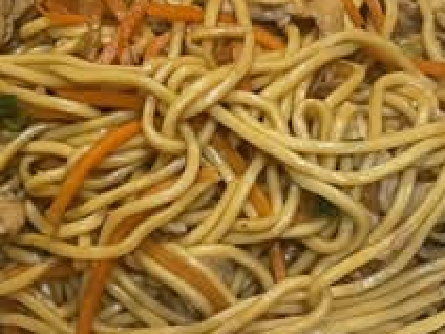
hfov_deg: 27.0
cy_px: 208
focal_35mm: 72
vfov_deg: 20.4
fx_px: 926
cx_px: 229
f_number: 1.6
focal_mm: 4.2
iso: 80
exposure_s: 1/60
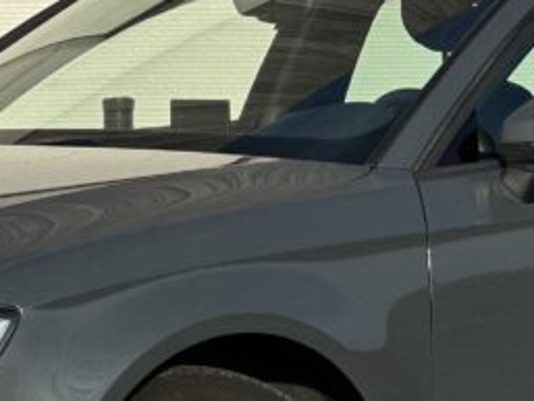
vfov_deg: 4.8
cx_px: 335
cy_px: 305
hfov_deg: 6.4
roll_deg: +0.6
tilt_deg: -2.4
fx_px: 4738
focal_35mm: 307
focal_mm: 9
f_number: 2.8
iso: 32
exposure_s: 1/1155
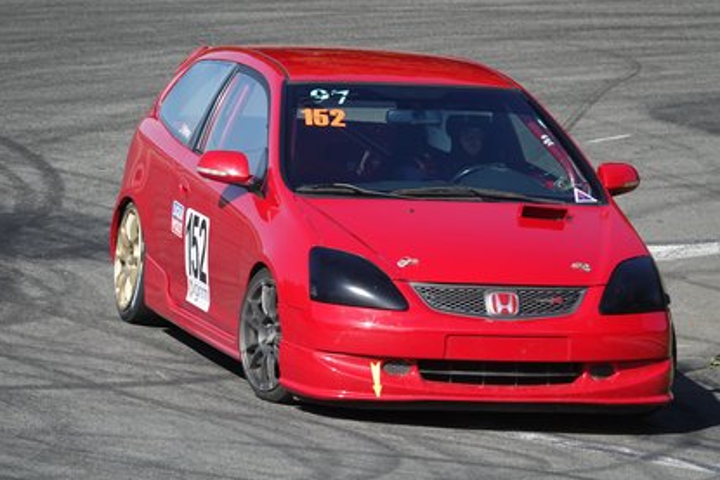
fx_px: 6722
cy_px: 255
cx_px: 333
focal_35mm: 336
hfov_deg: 6.1
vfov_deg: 4.1
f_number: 4
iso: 125
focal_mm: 113.69
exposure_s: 1/800
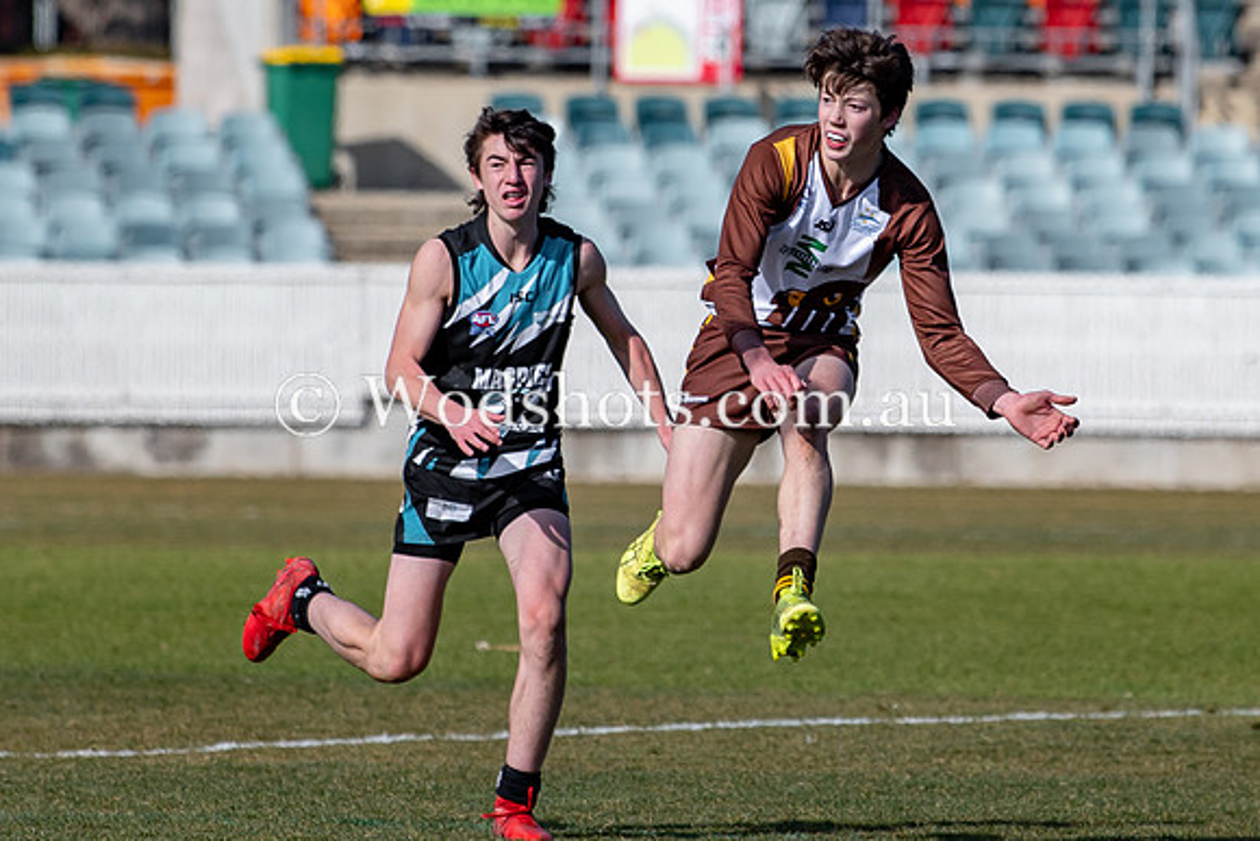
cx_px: 778
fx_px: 24440
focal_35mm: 698
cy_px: 290
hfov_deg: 3.0
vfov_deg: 2.0
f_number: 4
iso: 125
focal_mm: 200
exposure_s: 1/2000
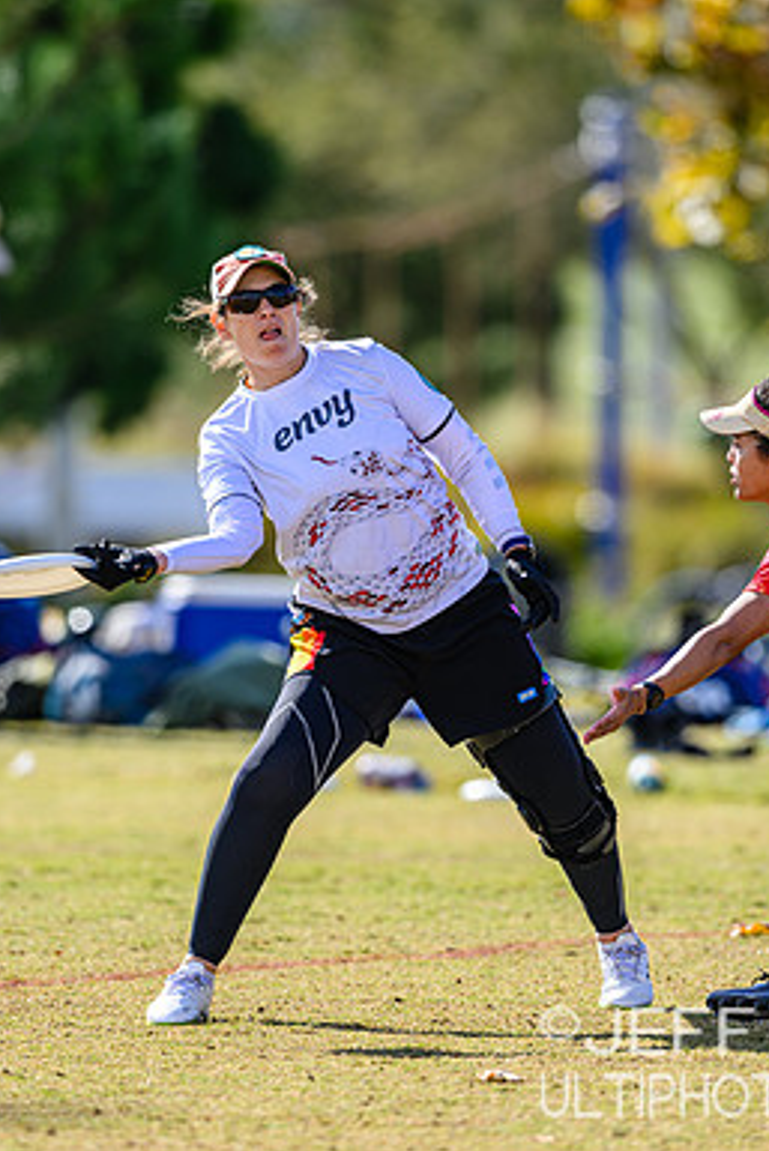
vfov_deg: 3.4
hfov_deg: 2.3
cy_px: 576
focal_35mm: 603
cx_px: 341
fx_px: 19302
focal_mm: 400
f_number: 3.2
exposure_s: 1/1000
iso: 100
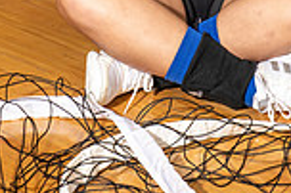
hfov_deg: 13.9
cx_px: 201
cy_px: -218
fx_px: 1195
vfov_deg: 8.7
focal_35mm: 148
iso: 320
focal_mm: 50
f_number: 6.3
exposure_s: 1/250
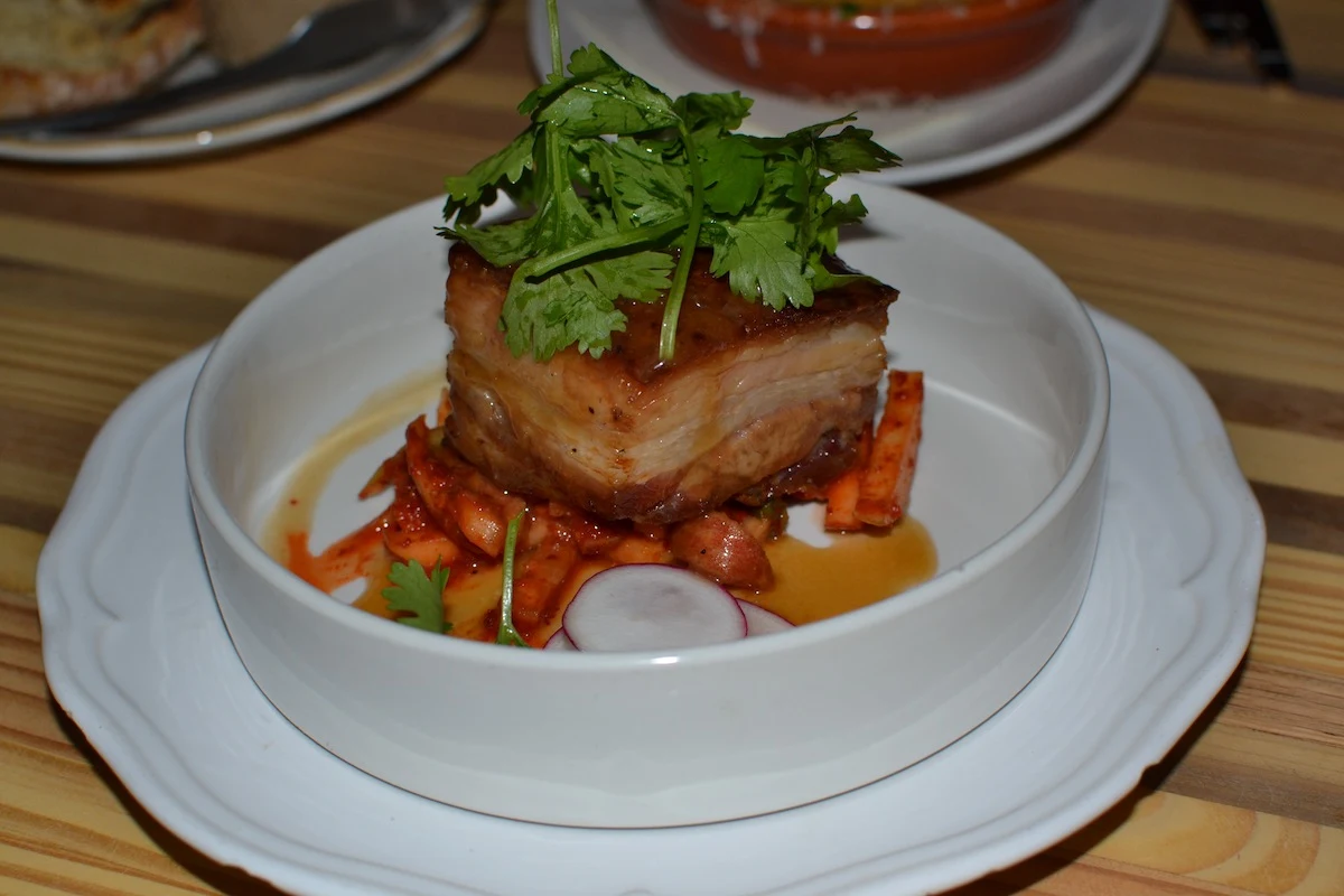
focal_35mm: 52
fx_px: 1960
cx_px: 672
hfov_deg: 37.9
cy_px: 448
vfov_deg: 25.8
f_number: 5
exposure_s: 1/60
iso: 400
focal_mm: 35
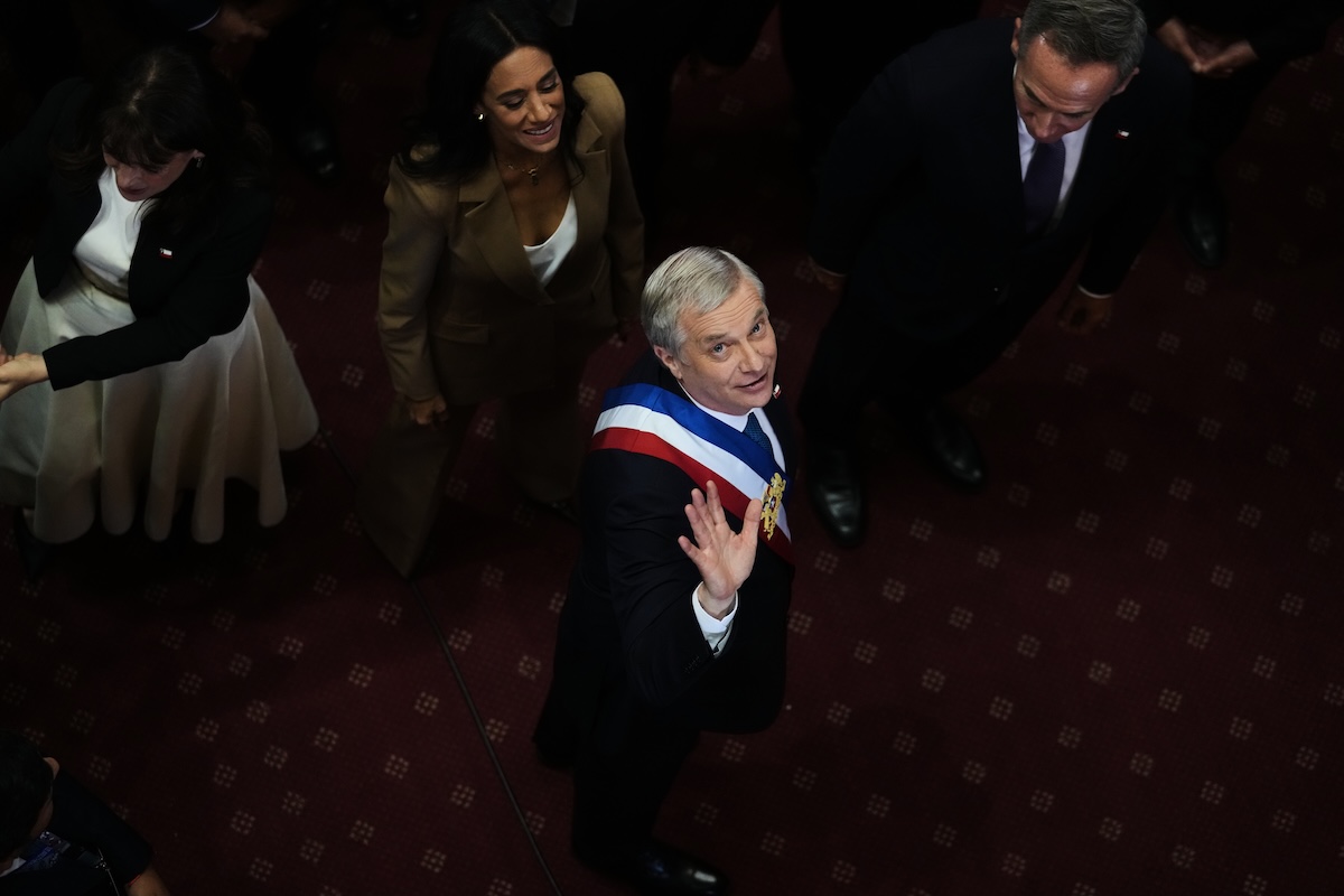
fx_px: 4405
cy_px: 448
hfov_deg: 17.3
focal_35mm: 118
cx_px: 672
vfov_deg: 11.6
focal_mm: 118
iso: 3200
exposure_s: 1/640
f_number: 3.2
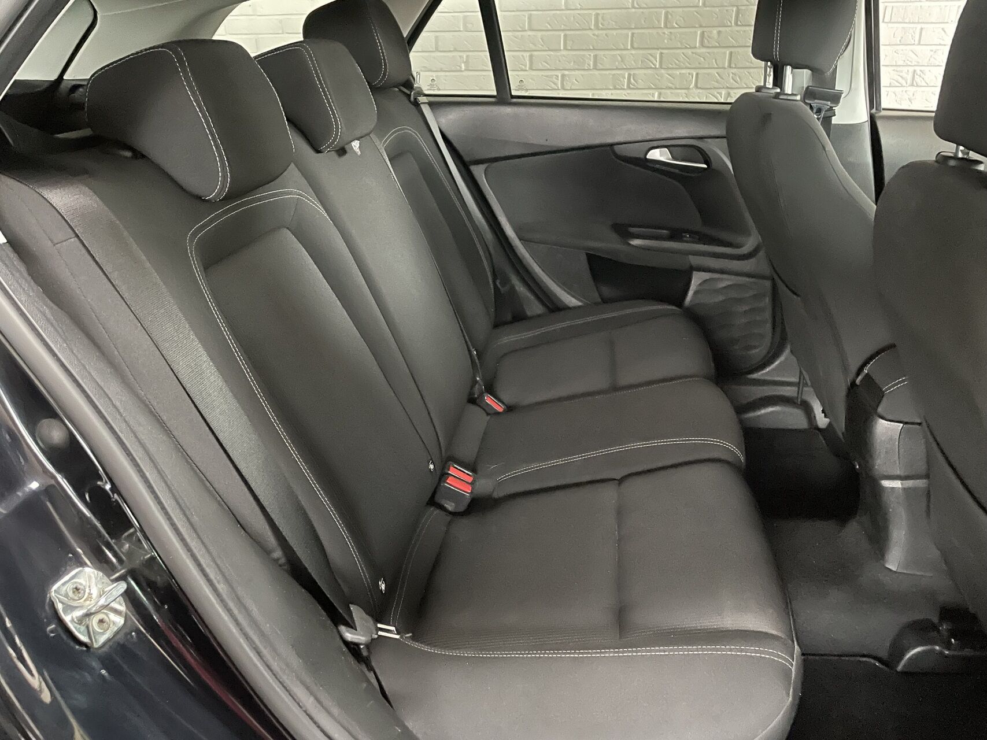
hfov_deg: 67.3
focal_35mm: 26
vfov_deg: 53.1
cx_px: 494
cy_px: 370
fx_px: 741
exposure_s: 1/21
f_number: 1.6
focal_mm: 4.2
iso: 1000
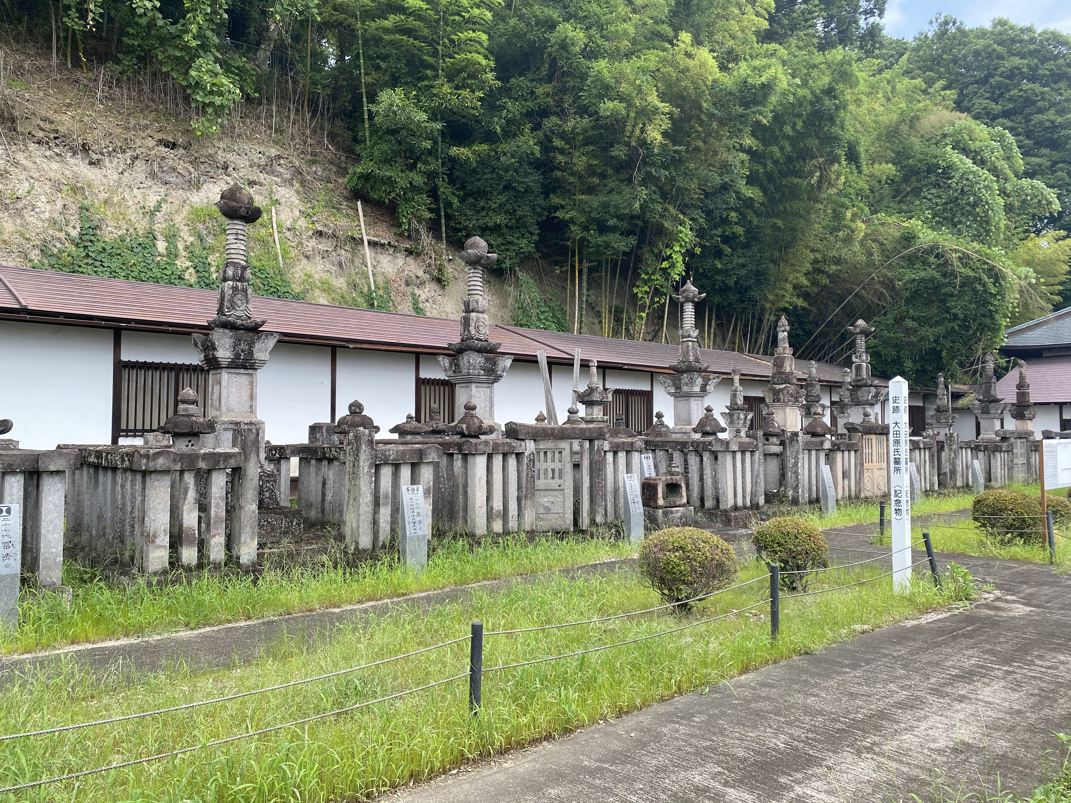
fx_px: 804
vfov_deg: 53.1
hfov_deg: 67.3
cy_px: 402
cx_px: 536
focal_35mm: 26
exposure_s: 1/527
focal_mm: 4.25
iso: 32
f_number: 1.8
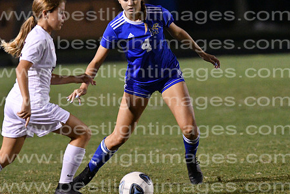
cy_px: 87
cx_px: 145
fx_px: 4722
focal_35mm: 586
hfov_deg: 3.5
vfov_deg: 2.3
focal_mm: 300
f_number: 3.5
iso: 10000
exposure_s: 1/640
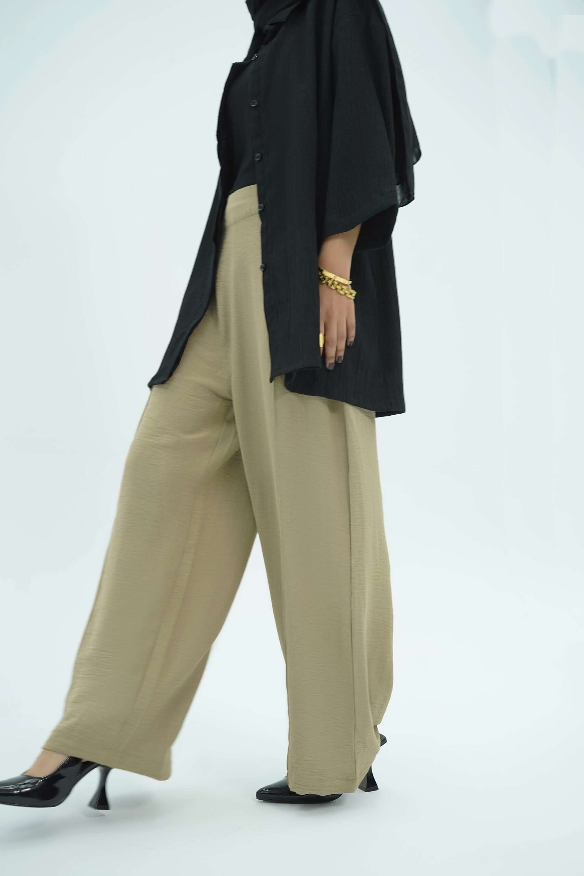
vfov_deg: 54.4
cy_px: 438
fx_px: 851
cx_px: 292
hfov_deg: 37.9
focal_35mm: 35
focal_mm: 35
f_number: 4
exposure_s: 1/125
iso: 400
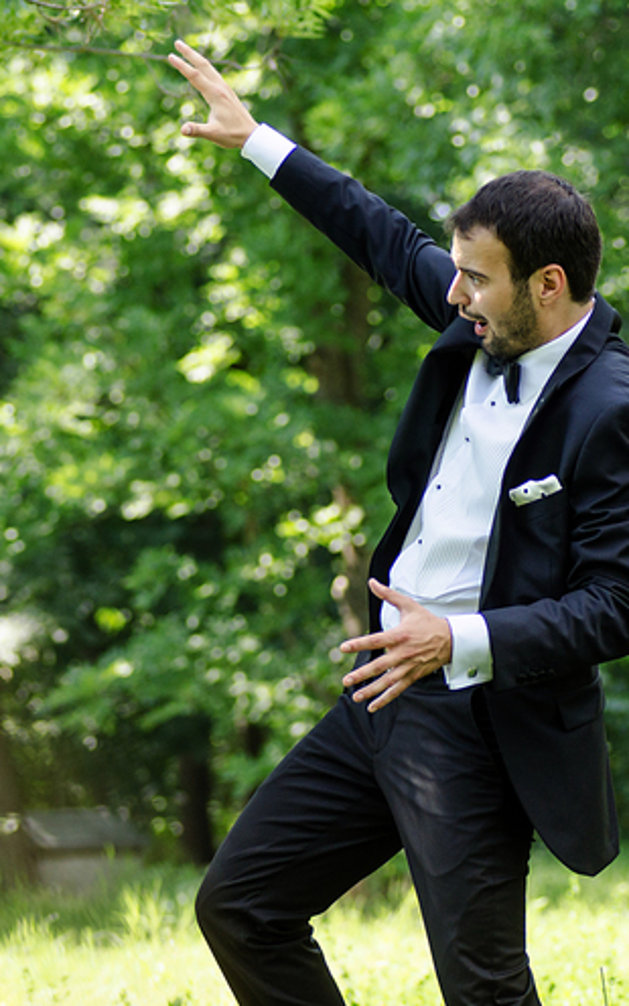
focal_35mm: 208
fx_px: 5705
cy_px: 505
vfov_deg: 10.1
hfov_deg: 6.3
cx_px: 87
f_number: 2.8
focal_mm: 90
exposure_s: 1/800
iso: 100
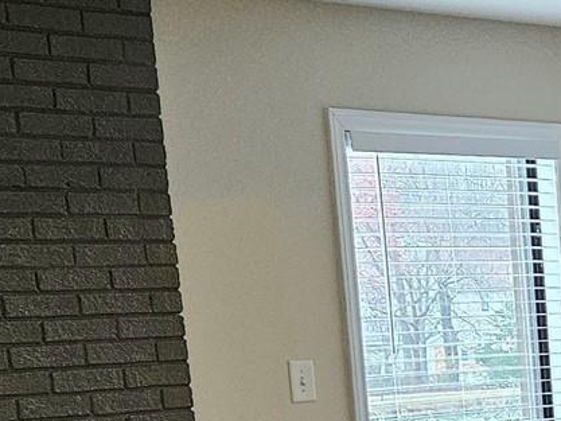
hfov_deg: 15.7
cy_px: 624
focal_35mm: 113
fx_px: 1832
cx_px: 891
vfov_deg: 12.5
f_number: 1.8
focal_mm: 5.4
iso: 500
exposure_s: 1/120
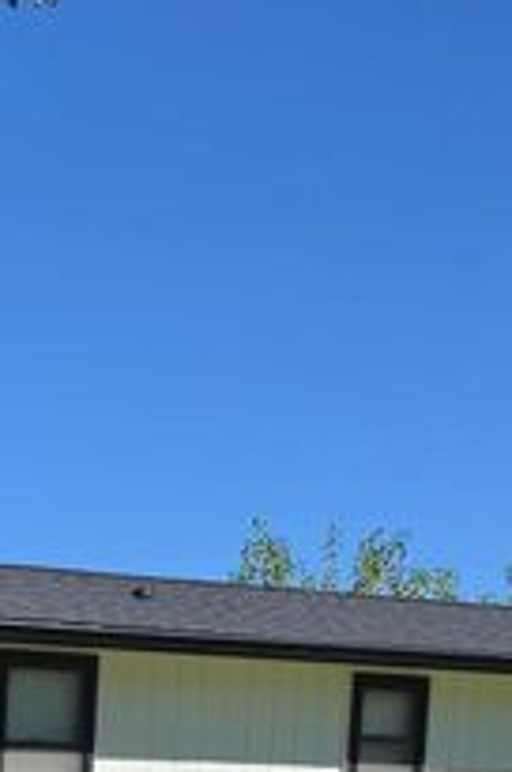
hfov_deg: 16.5
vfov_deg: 22.5
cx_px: -143
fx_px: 1670
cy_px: 1075
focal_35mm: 78
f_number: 1.4
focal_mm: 6.5
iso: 50
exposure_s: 1/7939
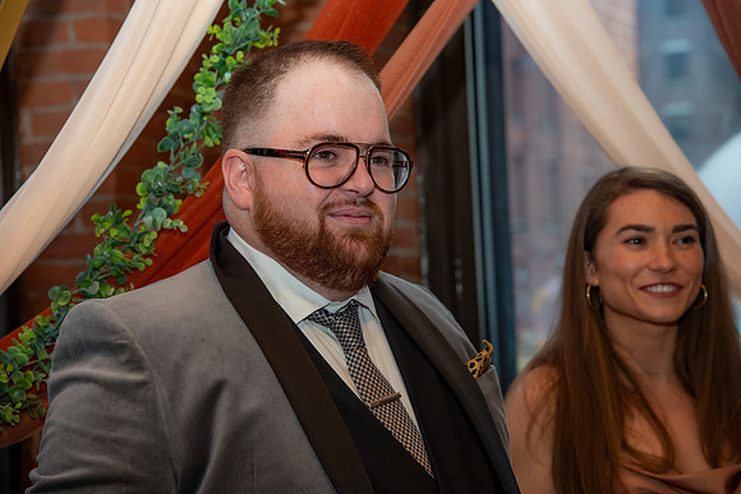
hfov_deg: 23.9
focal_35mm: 85
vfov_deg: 16.1
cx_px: 370
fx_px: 1750
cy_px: 247
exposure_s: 1/125
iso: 800
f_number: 5
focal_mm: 85
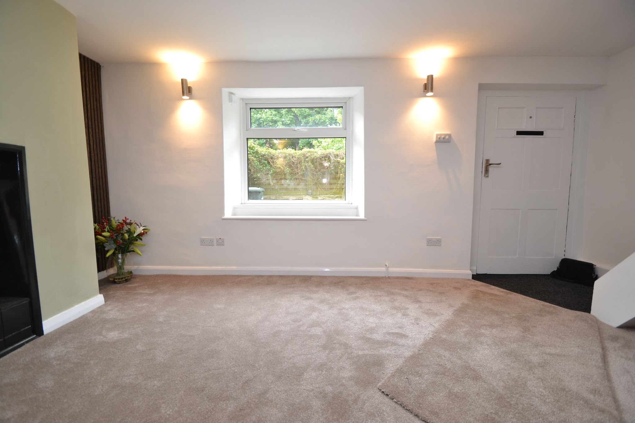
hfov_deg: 100.4
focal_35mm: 15
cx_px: 318
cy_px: 212
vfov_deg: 77.3
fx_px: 265
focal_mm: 10
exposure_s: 1/60
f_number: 4
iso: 400
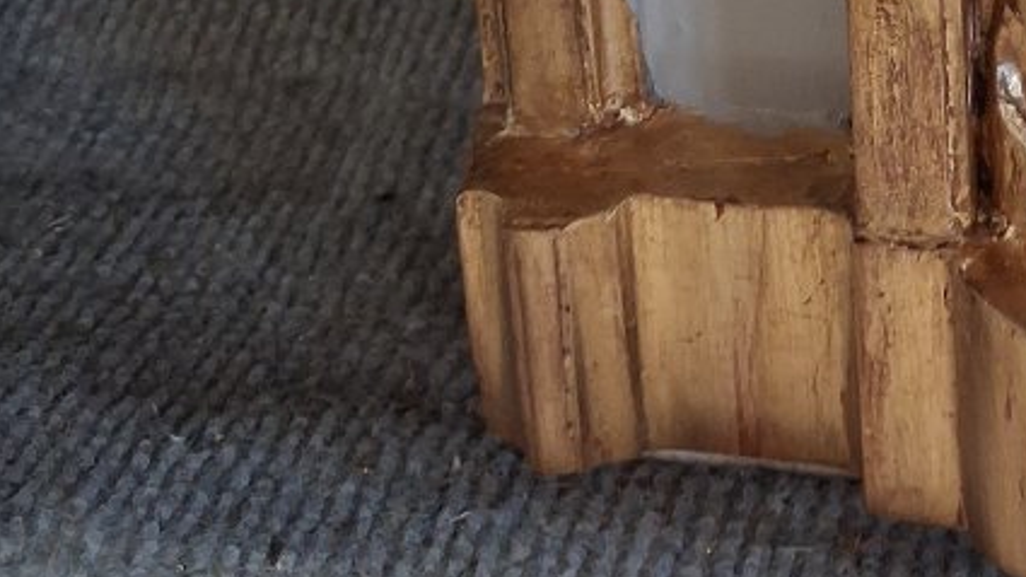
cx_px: 1067
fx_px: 2258
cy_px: -471
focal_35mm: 83
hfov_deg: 24.3
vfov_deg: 13.1
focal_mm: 4
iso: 400
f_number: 1.8
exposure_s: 1/50
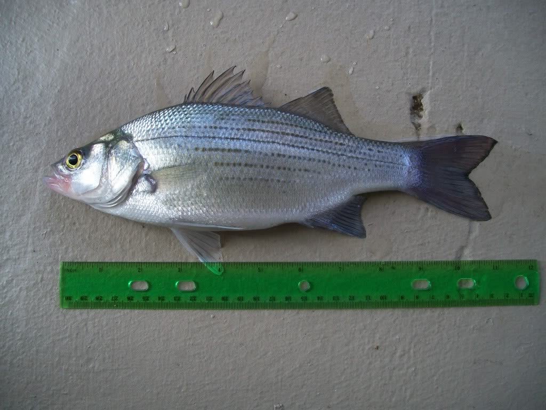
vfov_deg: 41.8
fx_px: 536
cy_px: 205
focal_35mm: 34
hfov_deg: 54.0
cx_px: 273
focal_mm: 6.1
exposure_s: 1/100
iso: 64
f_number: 2.7
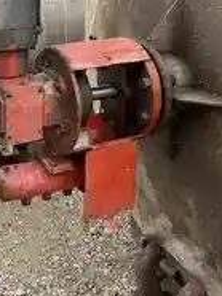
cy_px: 37
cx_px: 67
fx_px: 480
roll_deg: +0.6
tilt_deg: -10.3
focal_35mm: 56
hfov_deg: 25.8
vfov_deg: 32.9
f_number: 1.6
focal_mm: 5.1
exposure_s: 1/363
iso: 50
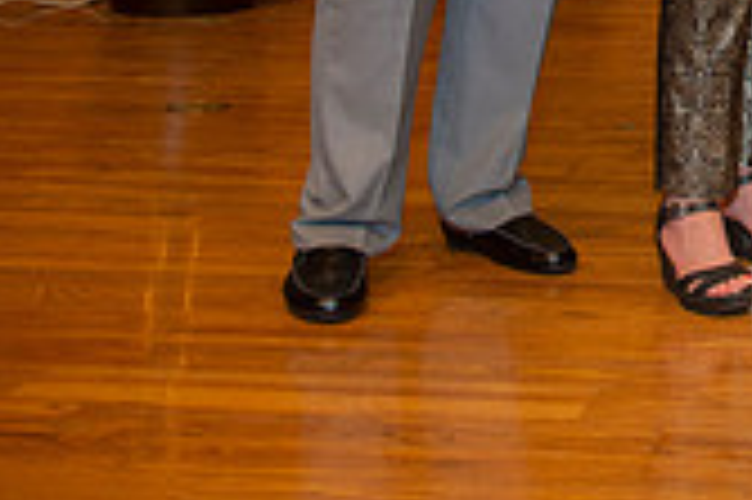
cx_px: 1112
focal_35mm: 94
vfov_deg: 13.4
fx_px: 1962
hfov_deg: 19.1
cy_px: -315
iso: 800
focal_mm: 27
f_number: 3.5
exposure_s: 1/200
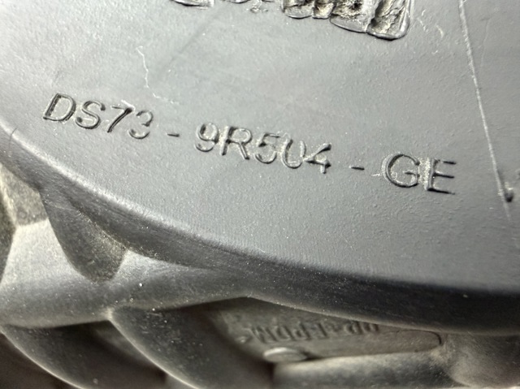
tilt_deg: -74.6
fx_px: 360
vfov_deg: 56.8
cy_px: 194
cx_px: 260
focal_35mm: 24
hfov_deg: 71.6
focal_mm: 2.22
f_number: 2.2
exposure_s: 1/50
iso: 500
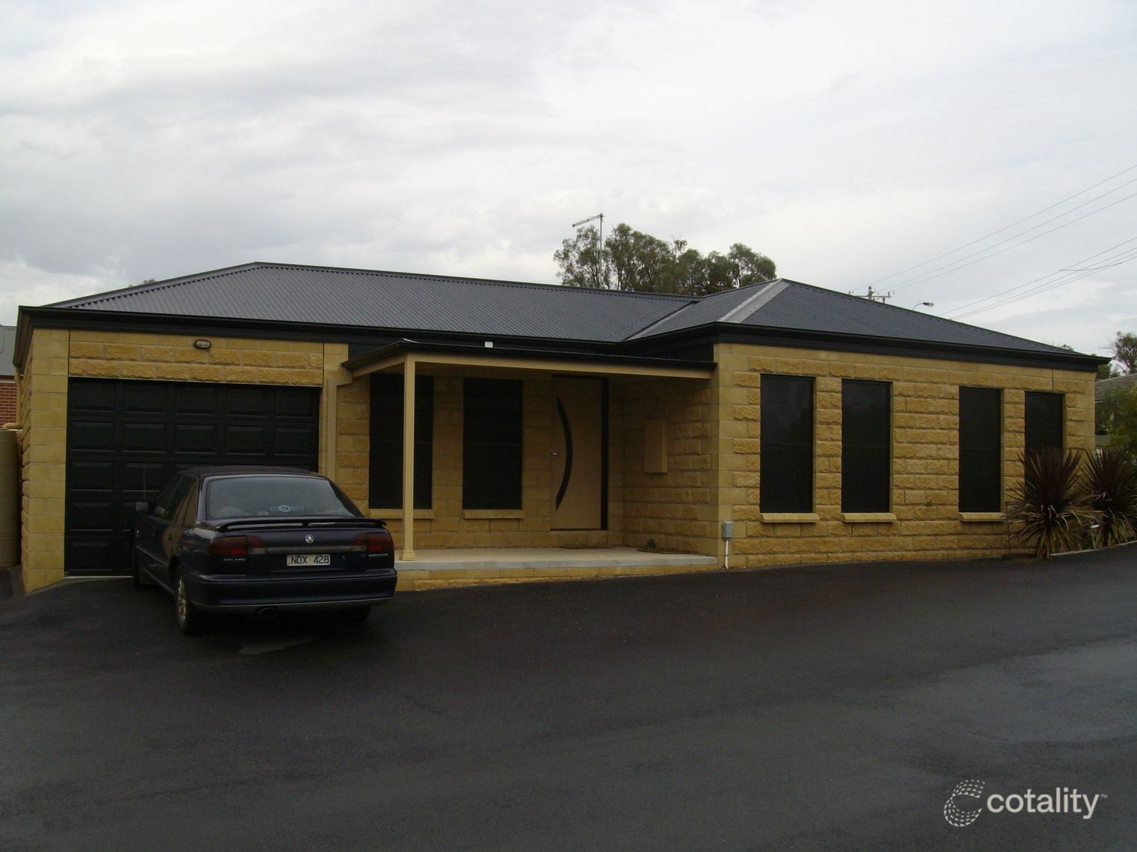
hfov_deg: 51.4
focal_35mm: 36
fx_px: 1182
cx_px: 568
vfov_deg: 39.7
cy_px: 426
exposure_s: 1/800
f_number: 4.8
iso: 80
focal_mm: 6
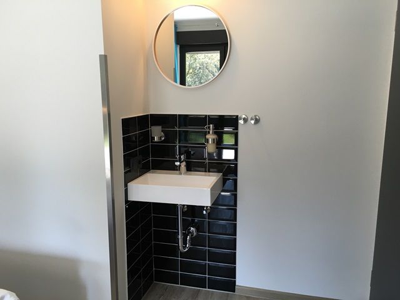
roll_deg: -0.4
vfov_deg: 48.2
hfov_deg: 61.7
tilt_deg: -10.3
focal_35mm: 29
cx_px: 200
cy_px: 150
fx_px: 335
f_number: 2.2
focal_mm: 4.15
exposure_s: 1/33
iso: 25
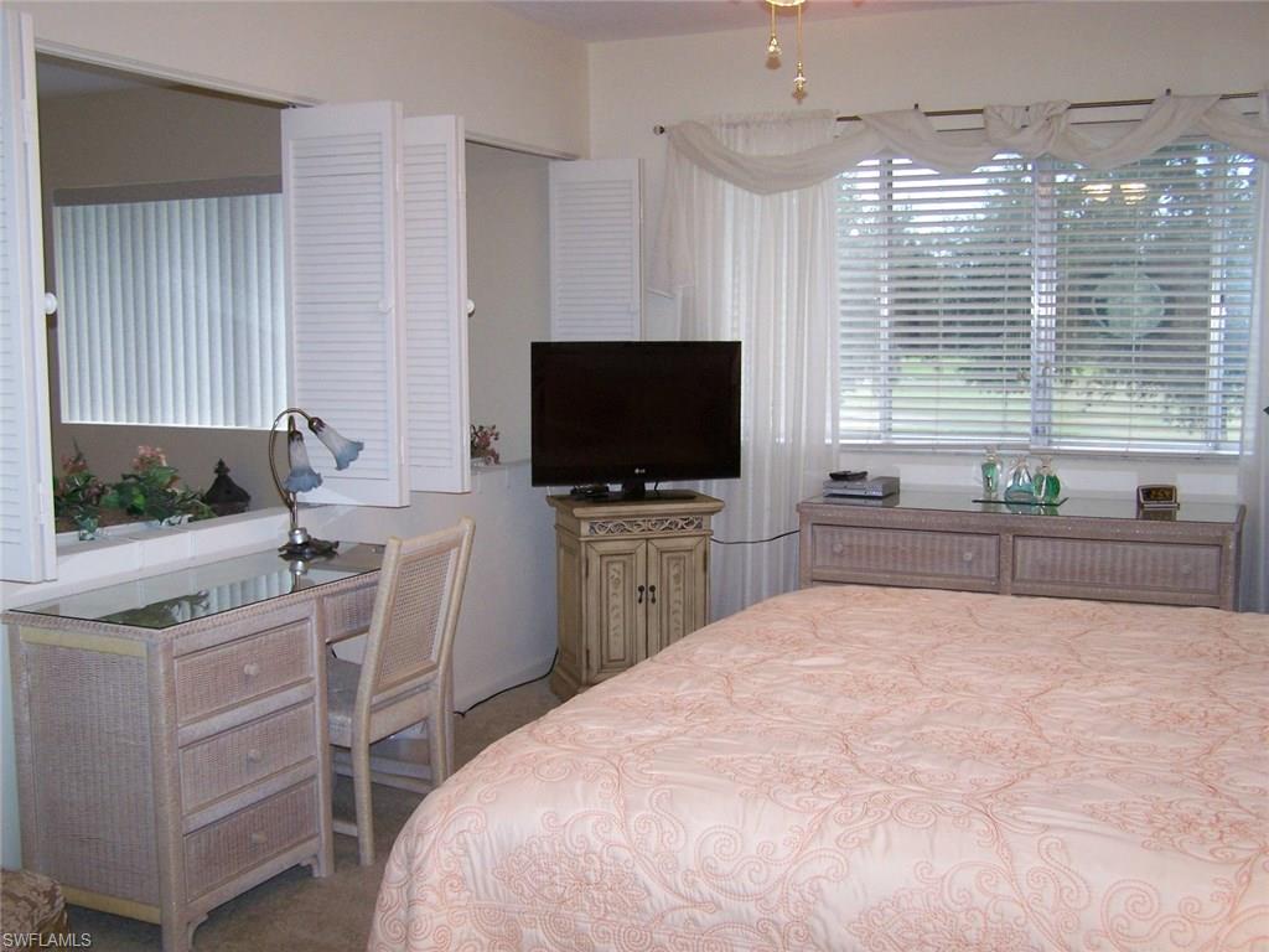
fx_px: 1393
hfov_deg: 49.0
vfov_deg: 37.7
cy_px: 476
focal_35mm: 38
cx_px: 634
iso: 160
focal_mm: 6.3
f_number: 2.8
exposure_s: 1/60
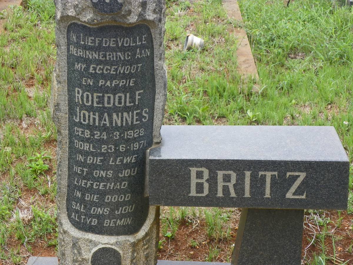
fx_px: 969
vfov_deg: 15.6
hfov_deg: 20.7
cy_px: 132
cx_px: 176
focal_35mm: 95
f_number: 4
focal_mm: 16.9
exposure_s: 1/200
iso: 64
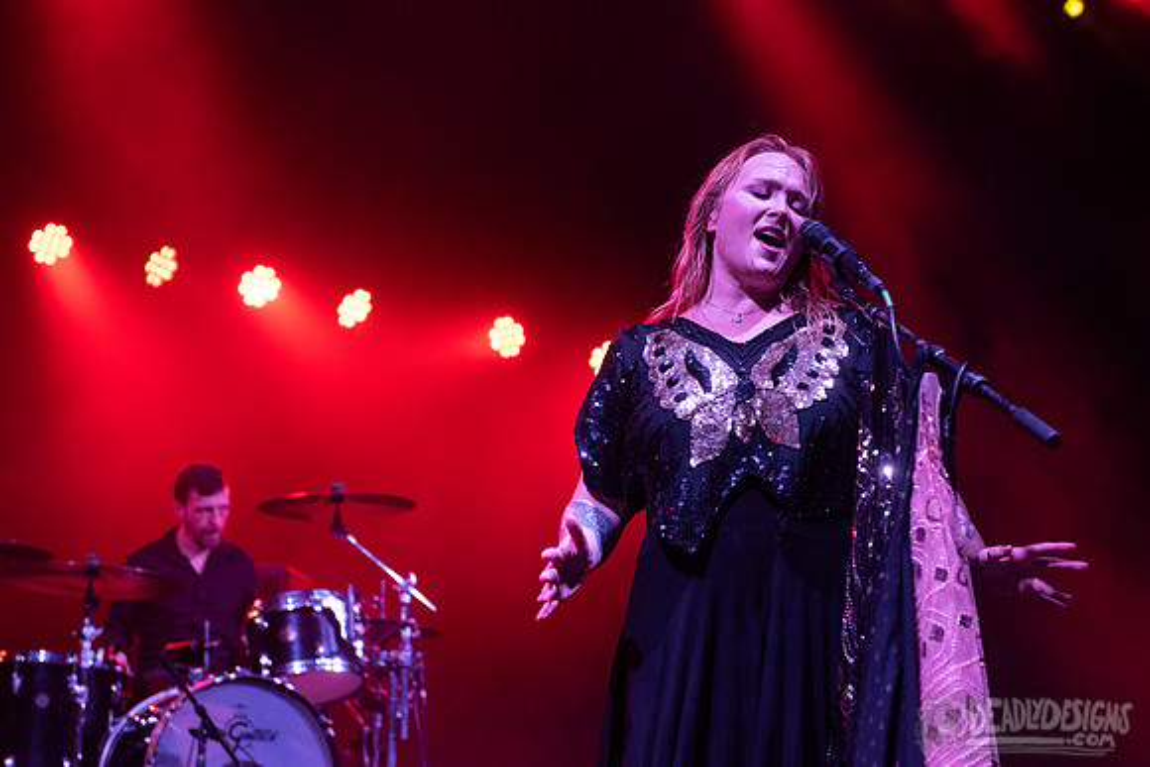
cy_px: 377
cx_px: 627
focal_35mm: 71
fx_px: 2278
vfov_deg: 19.1
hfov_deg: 28.3
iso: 2500
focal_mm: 62
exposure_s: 1/400
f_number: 3.5
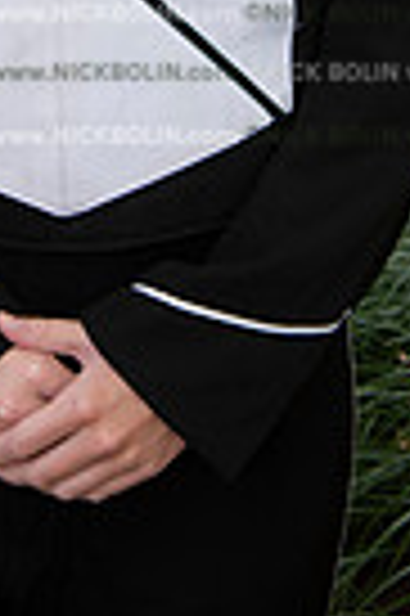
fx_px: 2535
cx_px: 32
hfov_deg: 9.2
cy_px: -297
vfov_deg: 13.2
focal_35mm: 148
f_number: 8
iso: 800
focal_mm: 45
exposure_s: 1/100
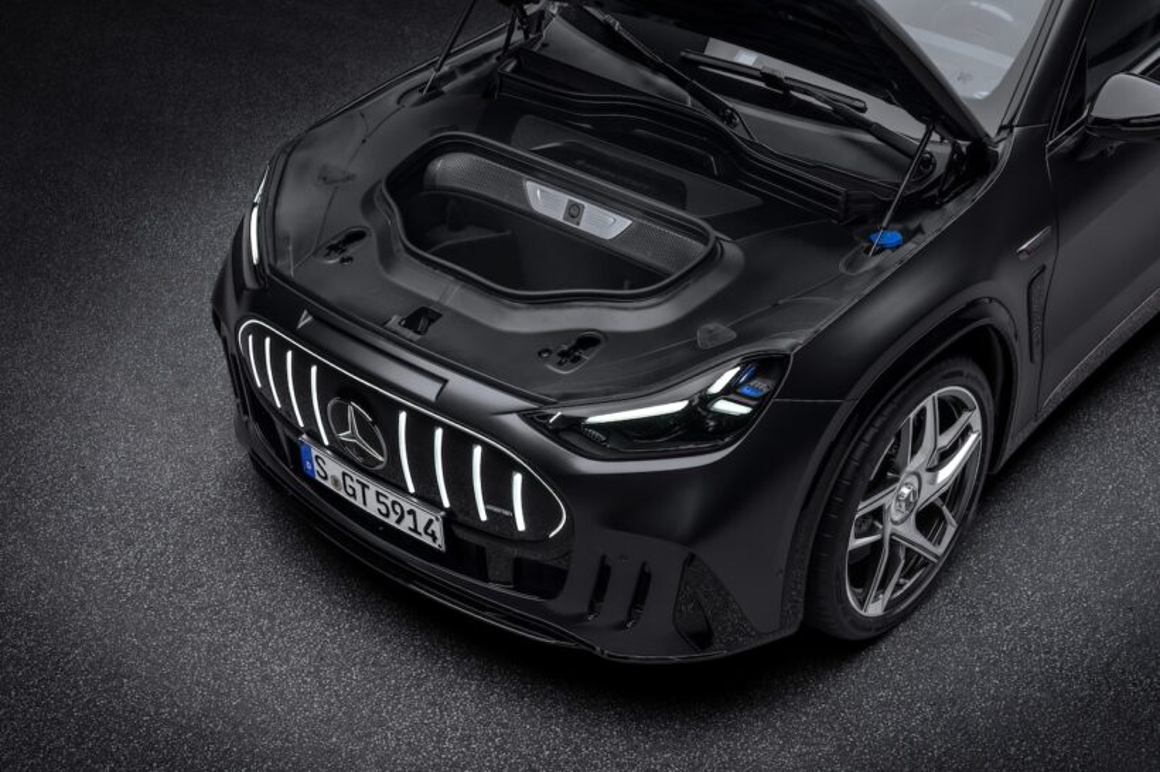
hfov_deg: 43.6
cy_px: 386
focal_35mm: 45
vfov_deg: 29.8
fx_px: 1449
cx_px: 580
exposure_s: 1/10
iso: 200
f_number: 8
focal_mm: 45
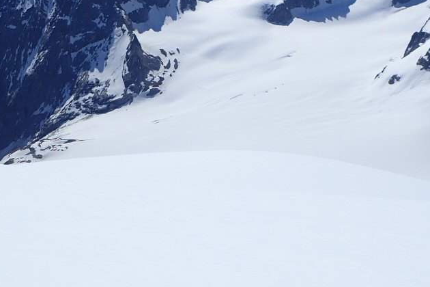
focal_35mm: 55
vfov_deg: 24.6
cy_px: 148
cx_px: 199
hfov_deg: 36.2
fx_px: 657
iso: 100
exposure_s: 1/640
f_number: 8
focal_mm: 4.5
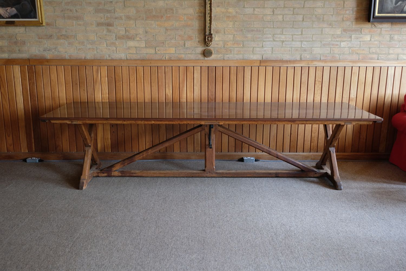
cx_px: 203
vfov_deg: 36.9
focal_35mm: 36
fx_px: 406
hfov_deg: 53.1
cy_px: 136
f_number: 4
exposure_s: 1/42
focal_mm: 24
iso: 800
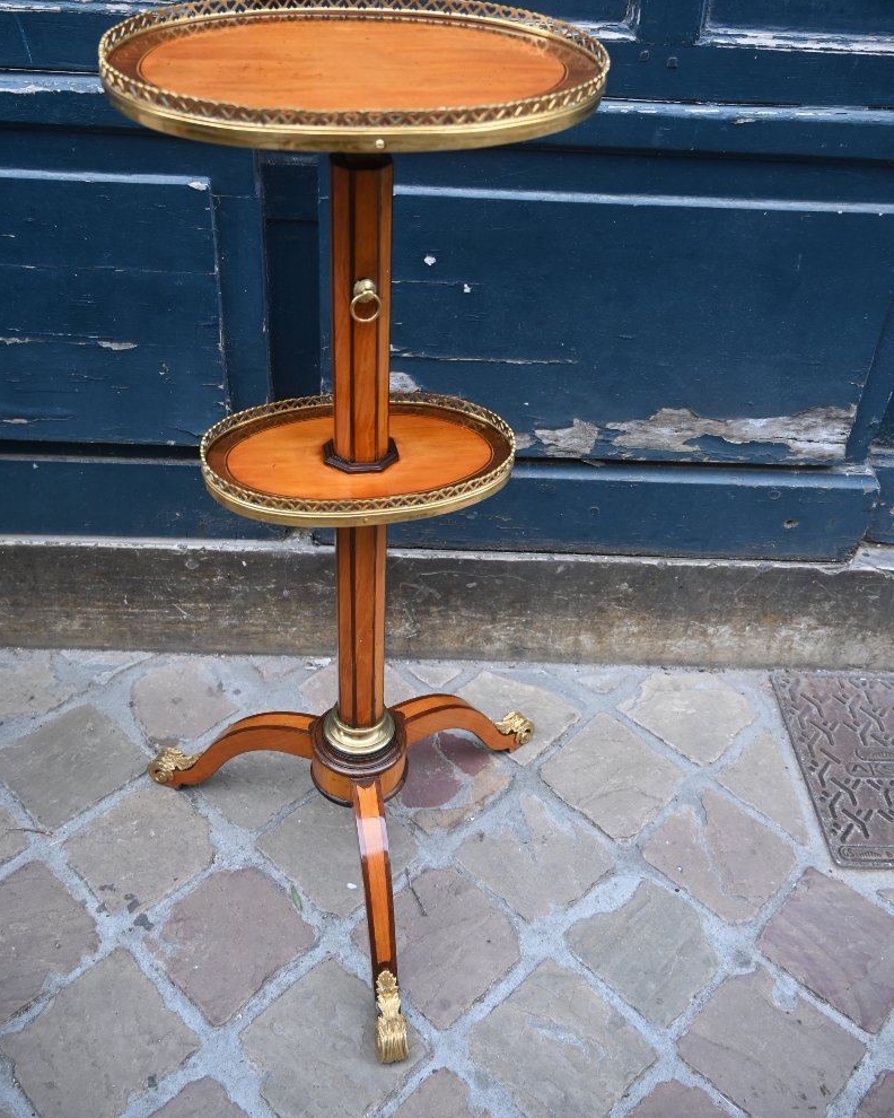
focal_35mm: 33
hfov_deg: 44.2
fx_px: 1101
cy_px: 501
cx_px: 447
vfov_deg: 53.7
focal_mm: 19.5
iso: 400
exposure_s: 1/250
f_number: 4
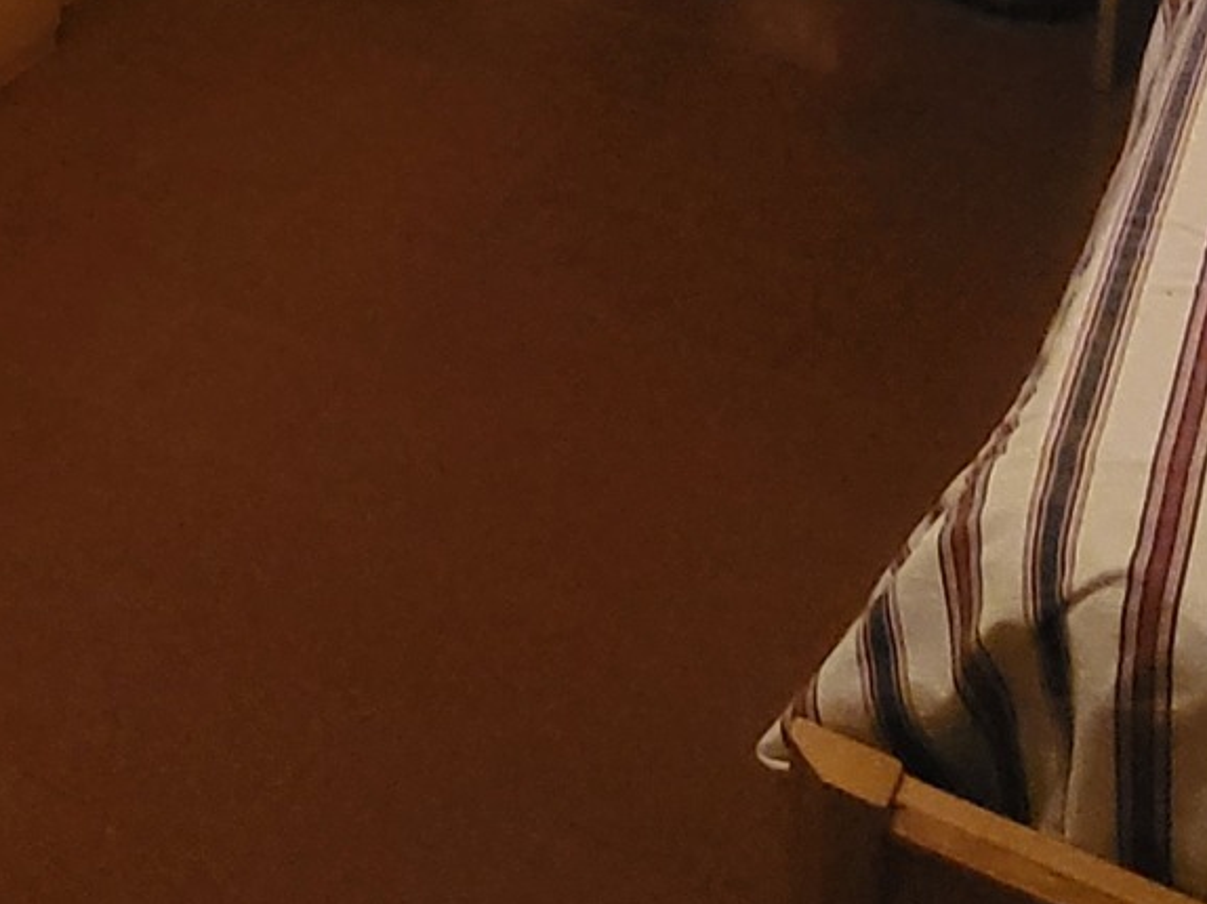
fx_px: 2022
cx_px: 82
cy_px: -534
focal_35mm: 58
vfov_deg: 20.6
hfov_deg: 31.4
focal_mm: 1.74
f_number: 2.2
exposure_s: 1/25
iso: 800
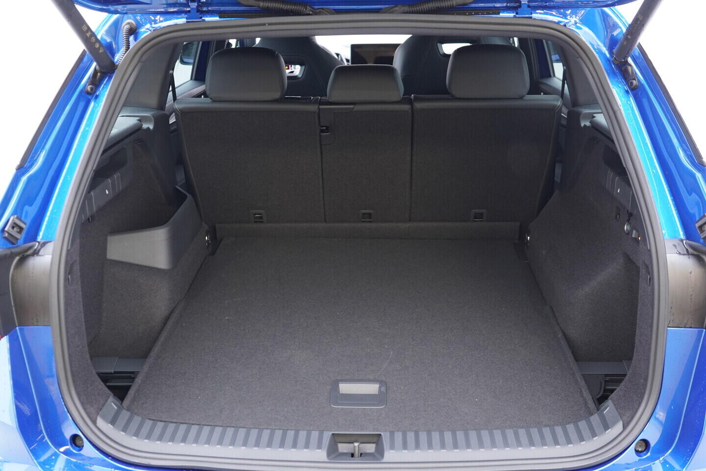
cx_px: 353
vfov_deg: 36.9
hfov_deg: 53.1
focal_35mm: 36
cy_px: 236
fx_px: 706
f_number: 2.8
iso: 1000
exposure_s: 1/40
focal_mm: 24
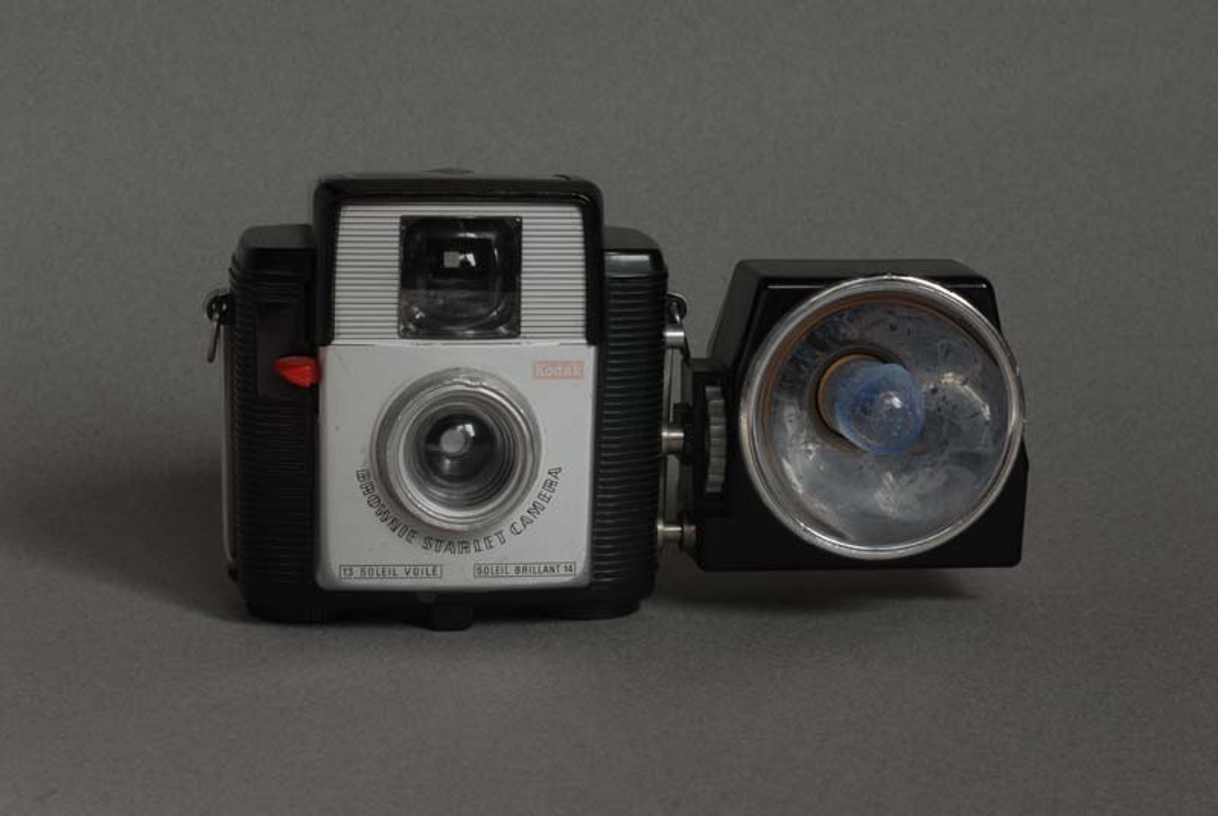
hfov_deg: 46.3
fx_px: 1423
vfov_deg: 32.0
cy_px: 408
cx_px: 609
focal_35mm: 42
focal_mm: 28
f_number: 16
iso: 200
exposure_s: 1/20
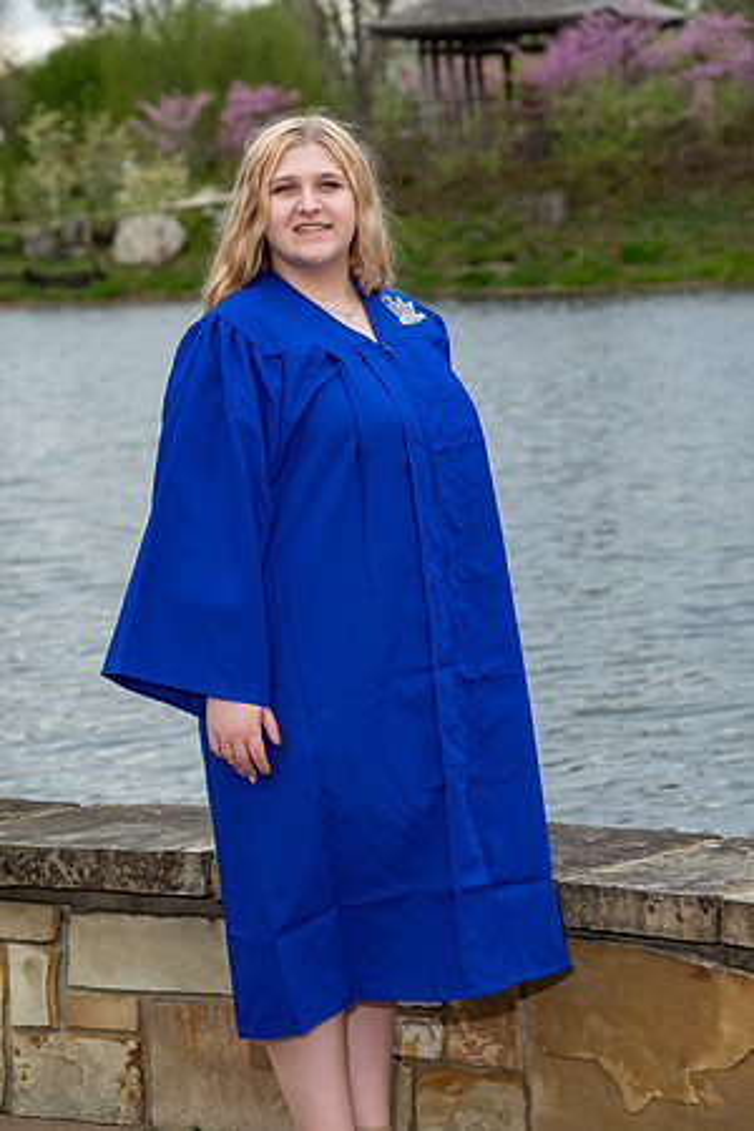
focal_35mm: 121
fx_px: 3801
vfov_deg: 16.9
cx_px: 377
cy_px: 566
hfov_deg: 11.3
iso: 250
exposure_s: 1/400
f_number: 5
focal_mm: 80.4
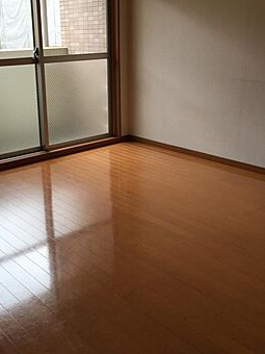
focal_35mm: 41
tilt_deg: -13.4
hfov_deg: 34.9
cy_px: 156
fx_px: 418
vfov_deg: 45.7
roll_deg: +1.6
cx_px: 92
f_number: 2.2
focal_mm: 4.15
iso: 32
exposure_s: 1/60
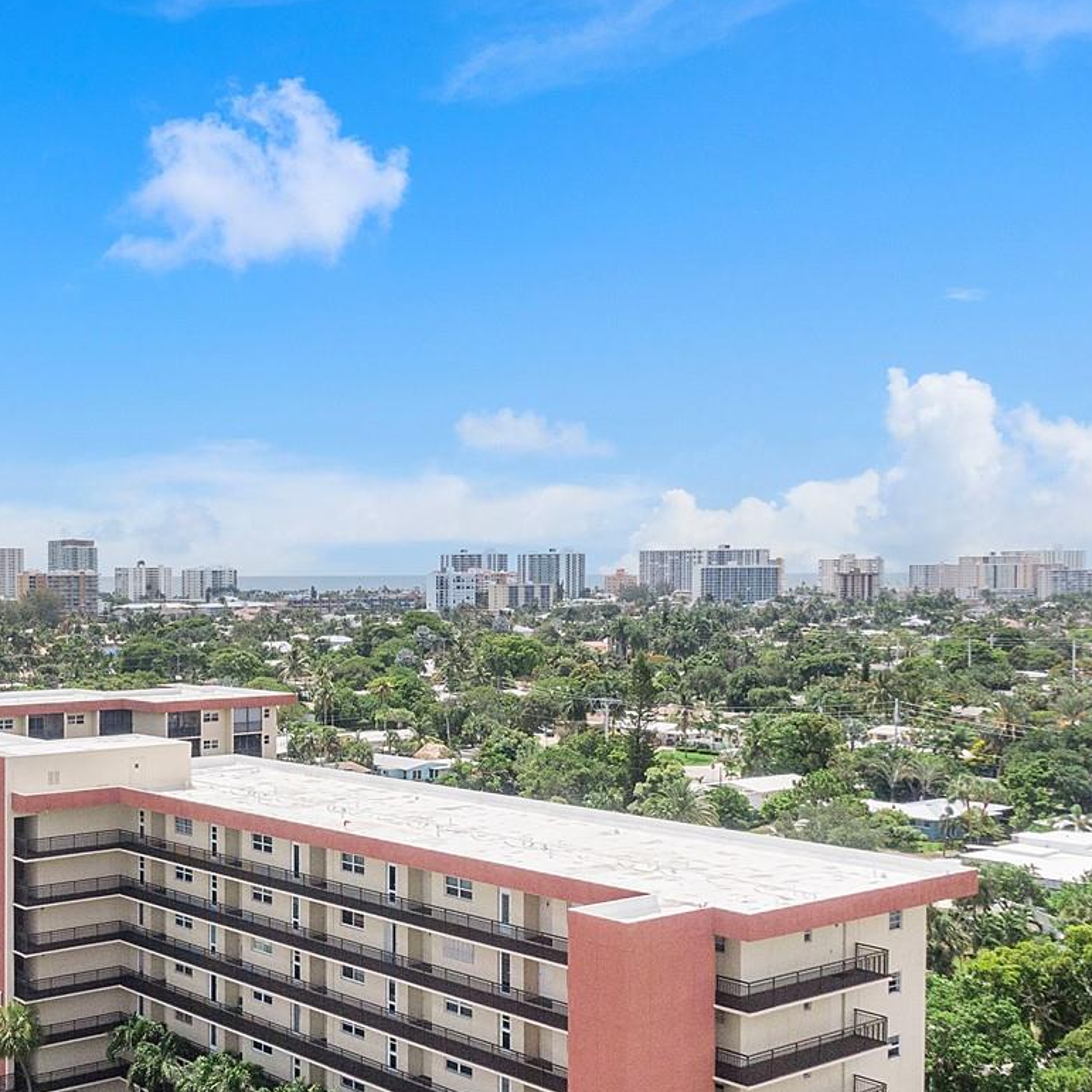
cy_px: 632
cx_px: 289
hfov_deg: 37.5
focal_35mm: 44
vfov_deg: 38.2
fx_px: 1570
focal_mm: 4.39
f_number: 2.8
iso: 100
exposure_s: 1/2500
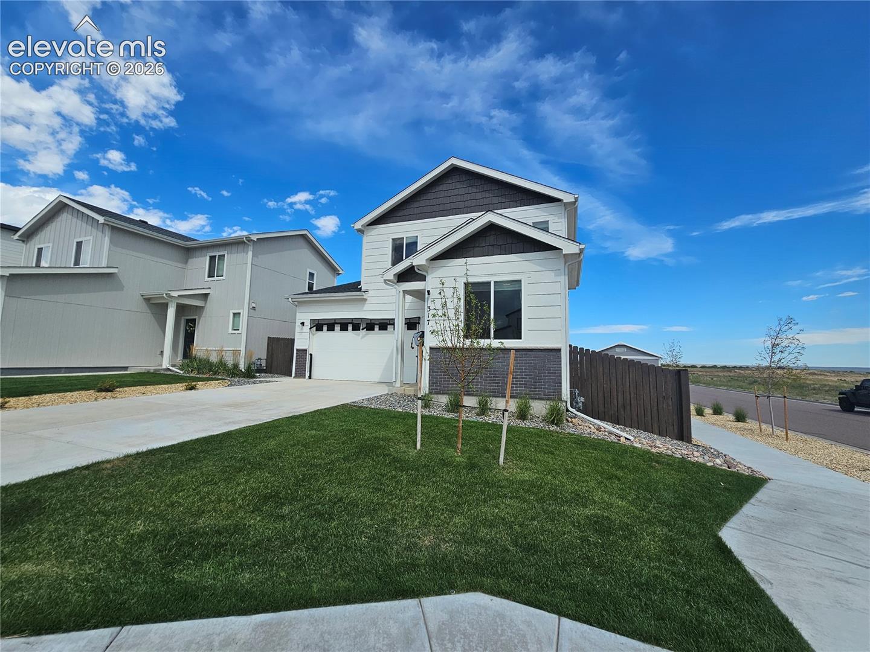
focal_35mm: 13
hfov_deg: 106.2
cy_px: 326
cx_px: 435
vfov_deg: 89.9
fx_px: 327
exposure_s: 1/2517
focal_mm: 2.2
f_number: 2.2
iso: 50
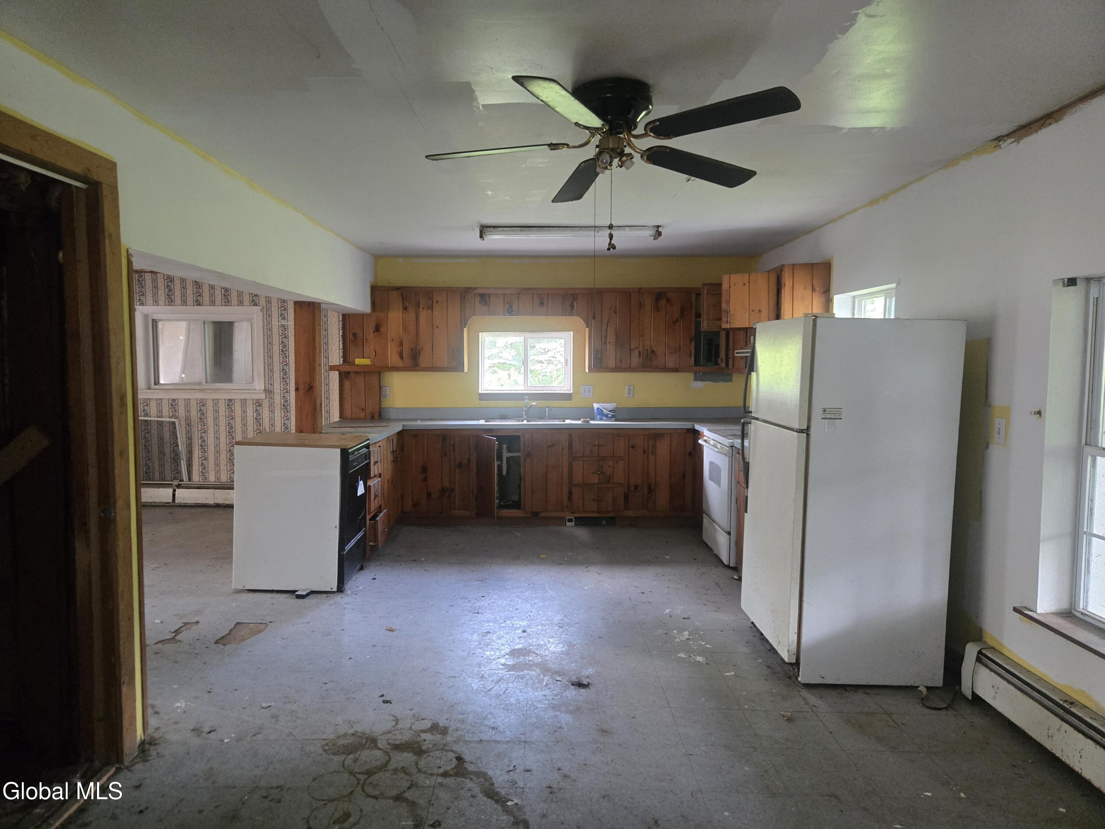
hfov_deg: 73.9
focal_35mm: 23
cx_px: 552
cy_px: 414
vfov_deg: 58.9
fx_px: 734
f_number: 1.8
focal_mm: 5.4
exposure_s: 1/120
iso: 800
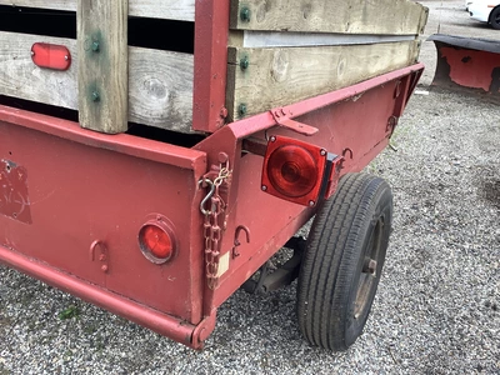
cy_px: 188
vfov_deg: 45.4
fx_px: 448
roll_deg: -2.2
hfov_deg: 58.4
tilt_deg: -27.9
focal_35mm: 31
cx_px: 250
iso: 40
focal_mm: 3.3
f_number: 2.4
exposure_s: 1/120
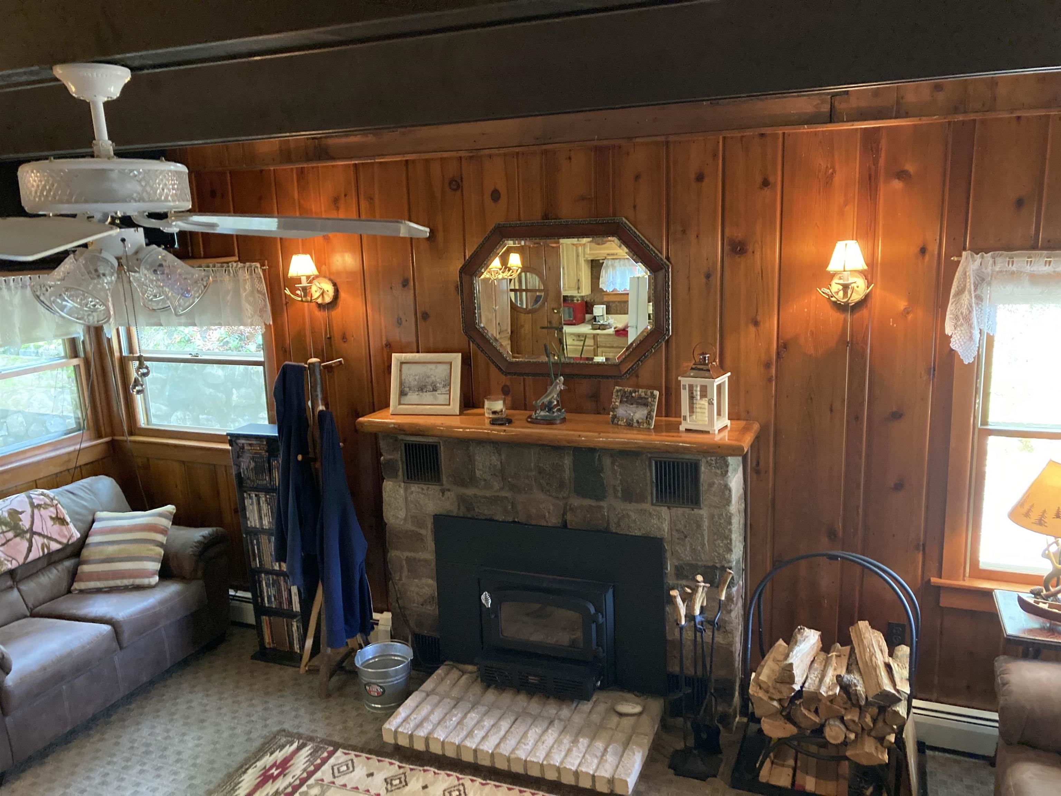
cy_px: 398
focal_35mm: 28
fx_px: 858
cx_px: 530
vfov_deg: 49.7
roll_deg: +2.7
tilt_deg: -12.1
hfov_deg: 63.4
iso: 500
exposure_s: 1/30
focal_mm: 3.99
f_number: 1.8
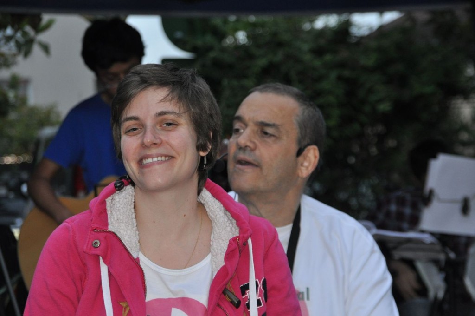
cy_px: 158
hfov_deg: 12.5
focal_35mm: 165
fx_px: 2174
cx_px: 238
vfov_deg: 8.3
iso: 800
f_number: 5.3
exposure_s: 1/60
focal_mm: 110
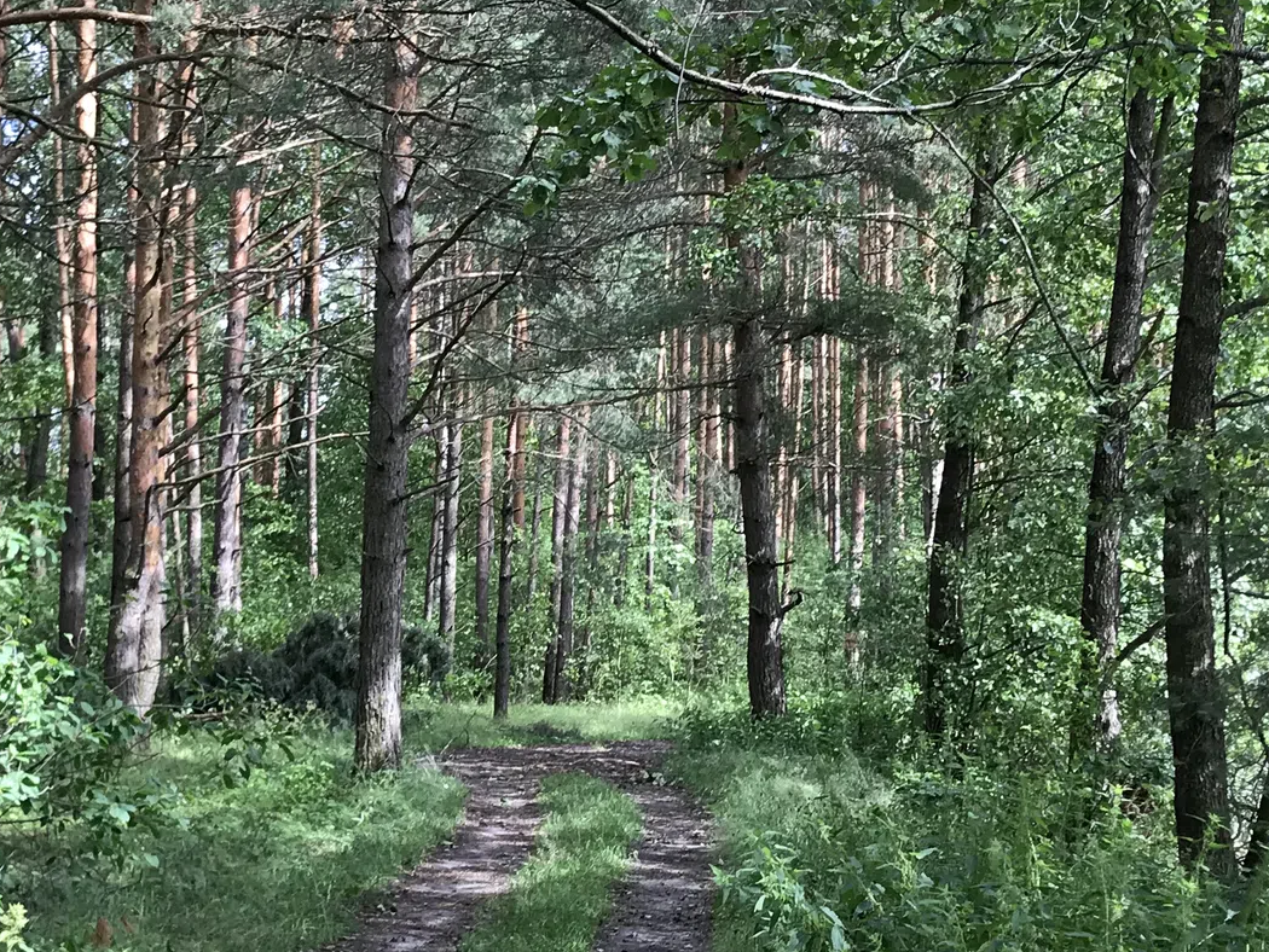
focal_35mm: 64
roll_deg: +0.8
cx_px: 446
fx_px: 2347
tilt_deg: +3.8
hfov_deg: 30.1
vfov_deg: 22.9
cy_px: 532
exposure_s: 1/159
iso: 20
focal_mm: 3.99
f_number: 1.8
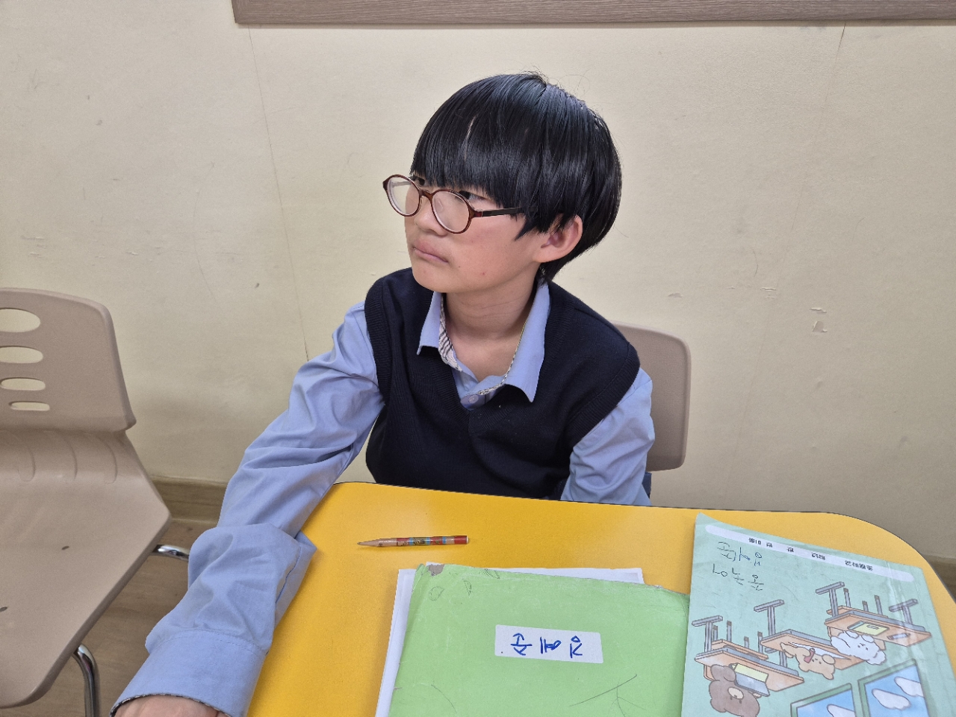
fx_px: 635
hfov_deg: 73.9
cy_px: 358
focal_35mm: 23
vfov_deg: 58.9
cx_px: 478
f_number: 1.8
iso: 100
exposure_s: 1/120
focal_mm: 5.4
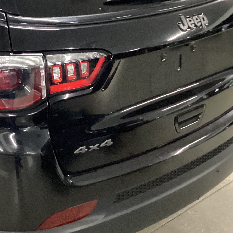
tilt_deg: -20.4
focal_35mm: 66
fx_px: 503
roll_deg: +0.7
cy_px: 68
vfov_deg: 25.9
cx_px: -9
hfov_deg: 24.7
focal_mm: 3.3
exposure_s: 1/30
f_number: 2.4
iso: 640
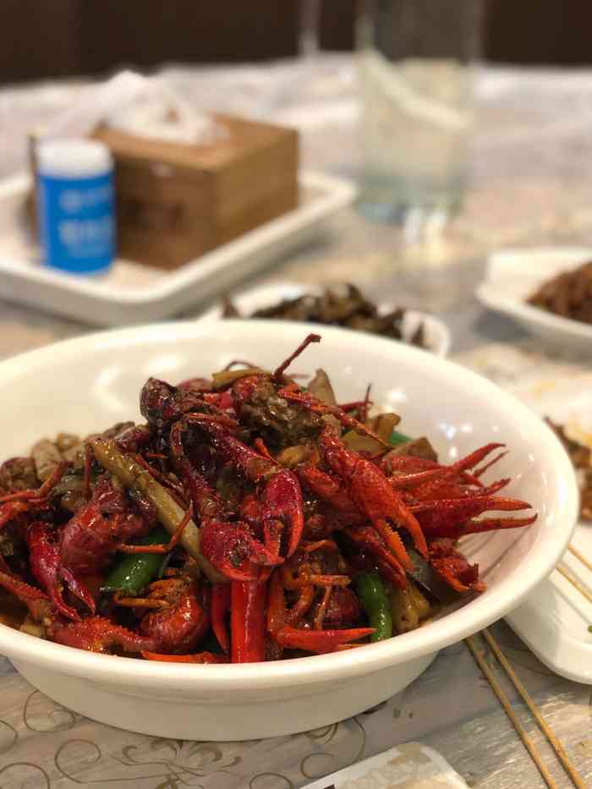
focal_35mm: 52
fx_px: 1185
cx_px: 296
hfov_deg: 28.0
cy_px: 394
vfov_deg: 36.8
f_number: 2.4
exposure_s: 1/14
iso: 160
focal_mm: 6
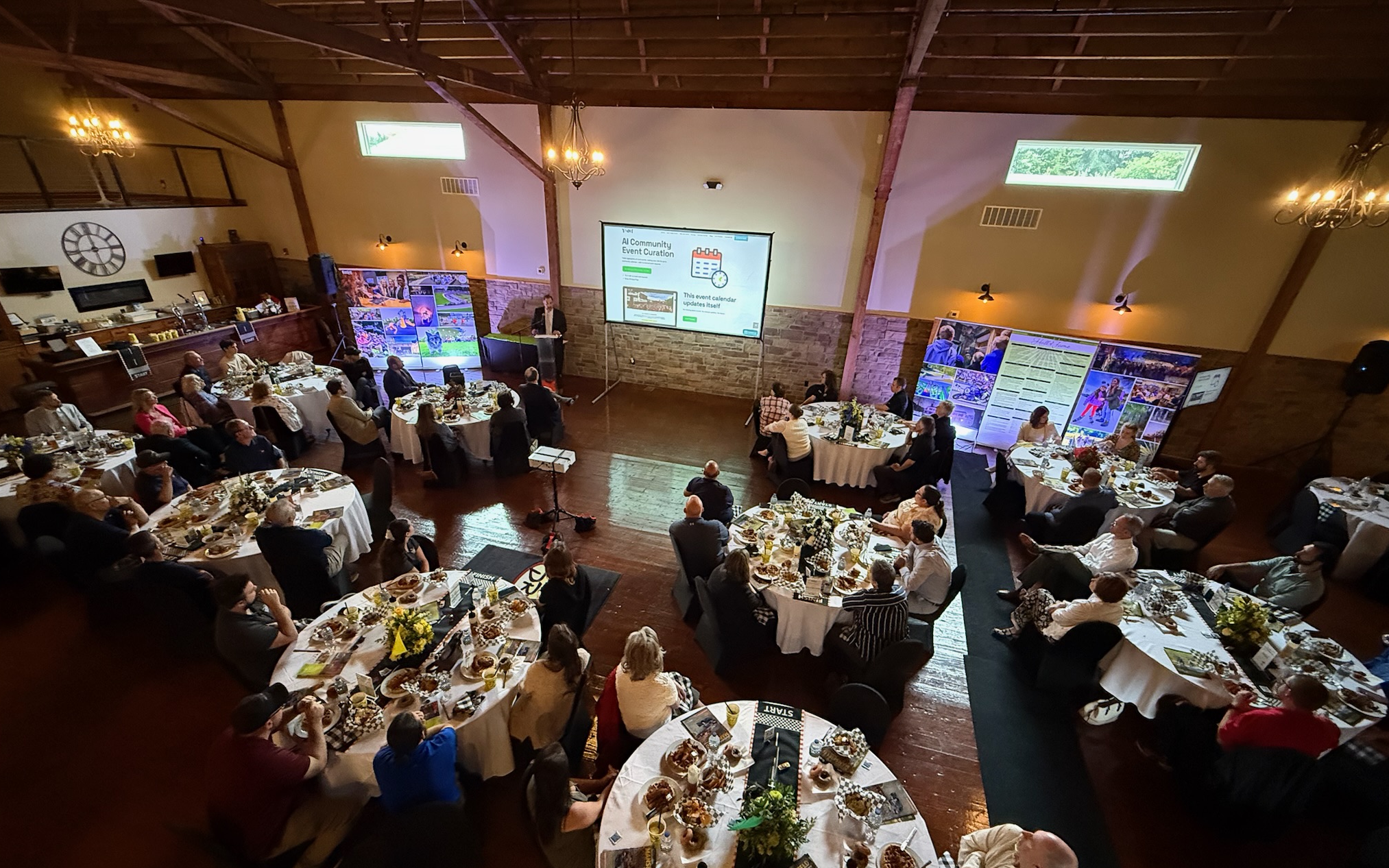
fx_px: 568
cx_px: 692
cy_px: 494
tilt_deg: -28.4
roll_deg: -3.1
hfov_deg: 101.5
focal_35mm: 15
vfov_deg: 74.4
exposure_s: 1/40
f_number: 2.2
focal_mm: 2.22
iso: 1000
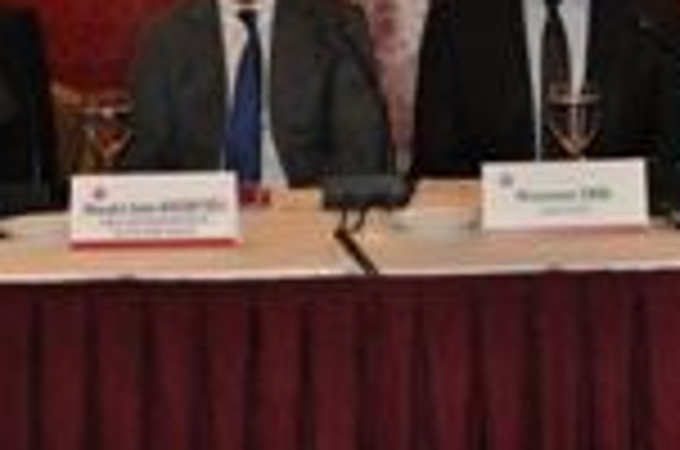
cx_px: 459
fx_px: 1678
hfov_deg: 22.8
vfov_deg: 14.9
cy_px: -63
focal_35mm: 89
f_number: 3.8
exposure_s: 1/60
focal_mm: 20
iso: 800
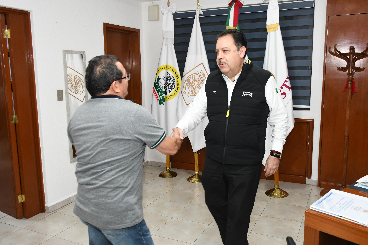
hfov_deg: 57.2
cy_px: 122
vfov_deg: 40.0
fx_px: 337
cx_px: 184
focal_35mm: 33
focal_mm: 22
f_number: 5
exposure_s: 1/100
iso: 2500
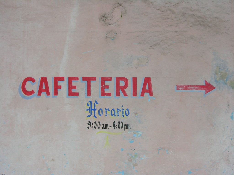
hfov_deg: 38.2
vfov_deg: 29.1
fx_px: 338
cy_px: 88
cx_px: 117
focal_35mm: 50
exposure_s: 1/124
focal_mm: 12.7
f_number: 4.8
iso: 50
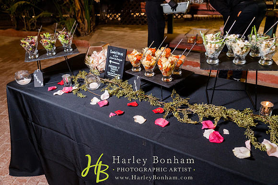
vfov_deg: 43.6
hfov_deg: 61.9
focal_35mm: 30
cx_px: 139
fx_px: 232
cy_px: 92
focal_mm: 30
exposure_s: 1/250
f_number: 4
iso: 1600
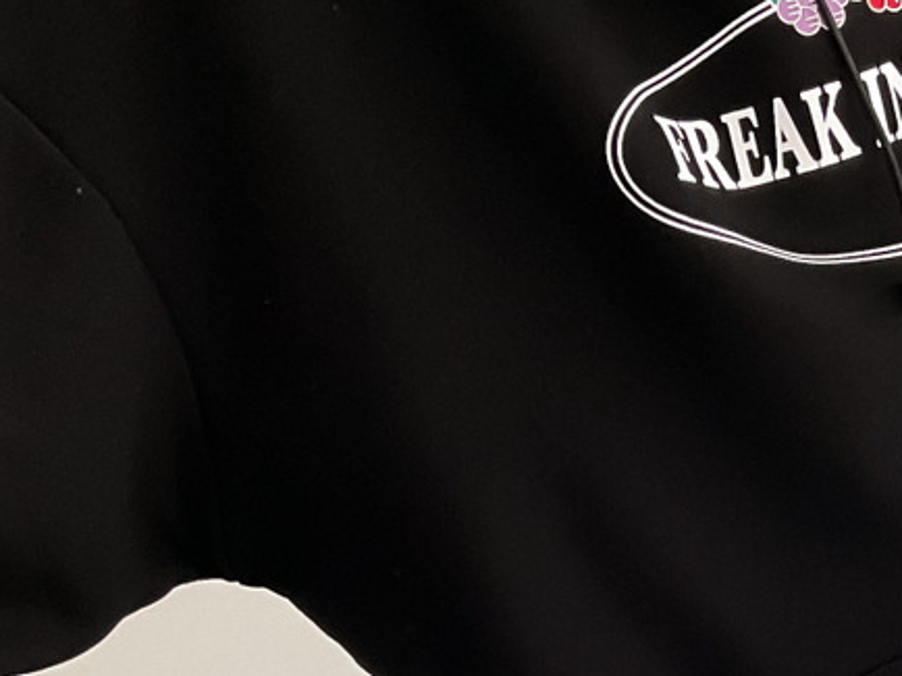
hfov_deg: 17.4
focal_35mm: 107
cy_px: 1121
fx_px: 2787
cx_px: 1112
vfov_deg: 12.8
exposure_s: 1/120
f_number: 1.8
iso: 64
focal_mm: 3
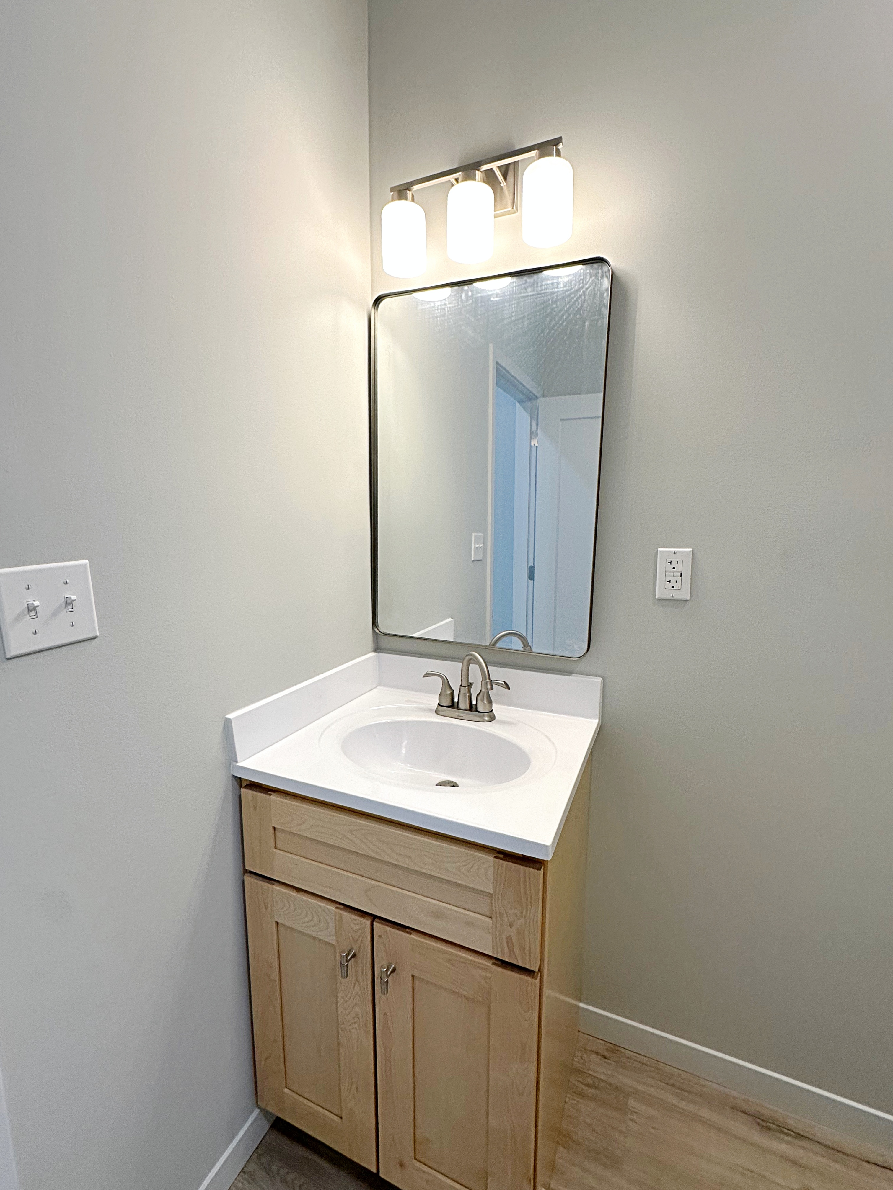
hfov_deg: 85.7
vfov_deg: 102.1
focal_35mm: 14
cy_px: 595
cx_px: 446
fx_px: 482
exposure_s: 1/120
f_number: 2.2
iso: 125
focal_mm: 2.22
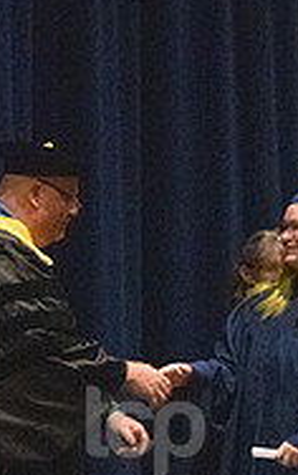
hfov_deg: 2.9
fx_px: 5894
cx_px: 145
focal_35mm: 455
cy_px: 455
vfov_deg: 4.6
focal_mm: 125
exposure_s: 1/400
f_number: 3.2
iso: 10000
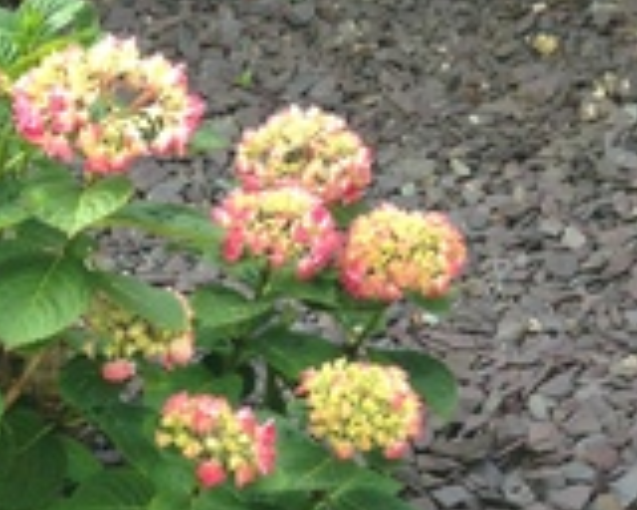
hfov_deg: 15.0
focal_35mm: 121
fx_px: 2281
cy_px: 729
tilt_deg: -49.1
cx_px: -247
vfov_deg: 12.2
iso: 80
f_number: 2.4
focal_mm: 4.12
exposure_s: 1/120
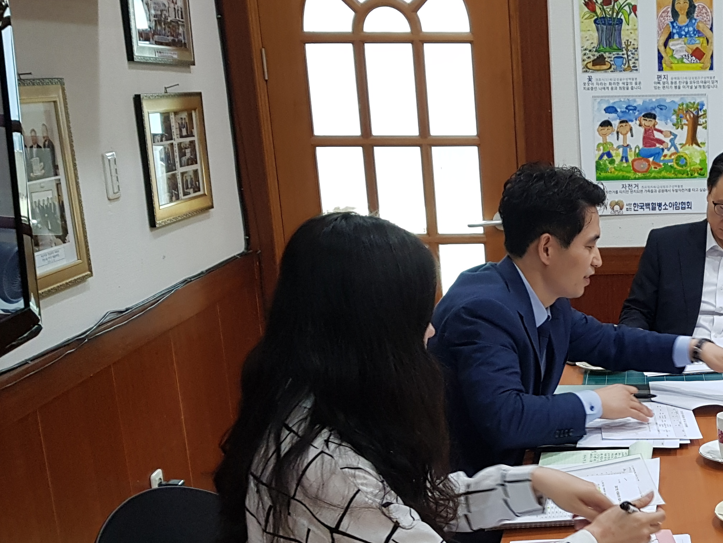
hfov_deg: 33.8
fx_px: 1086
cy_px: 406
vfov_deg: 27.7
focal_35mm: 52
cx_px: 712
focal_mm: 4.2
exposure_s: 1/60
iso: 160
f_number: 1.7
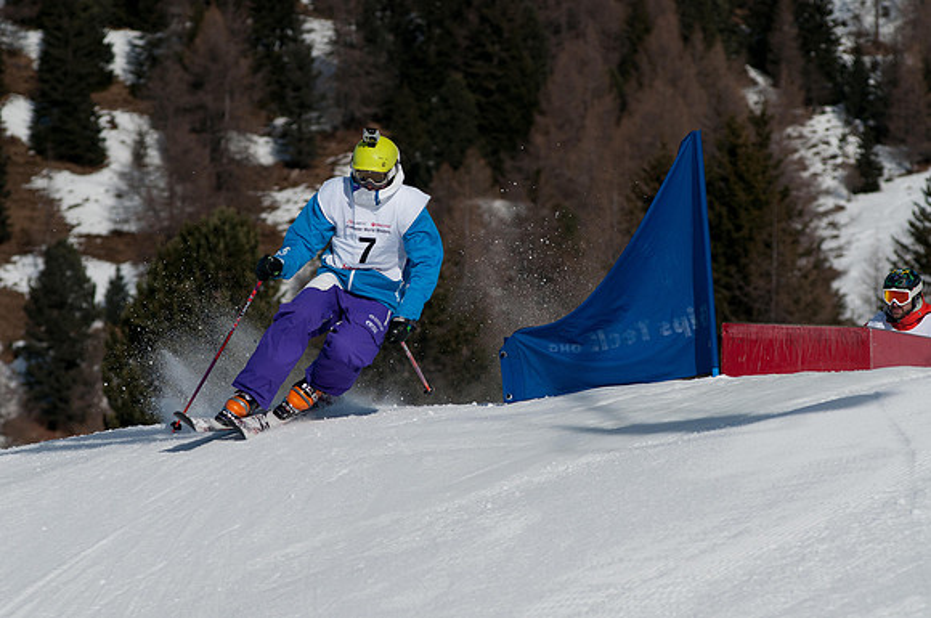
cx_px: 466
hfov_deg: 9.5
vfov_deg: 6.3
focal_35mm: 218
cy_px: 309
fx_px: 5617
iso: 200
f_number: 4.5
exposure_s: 1/1250
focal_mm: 145
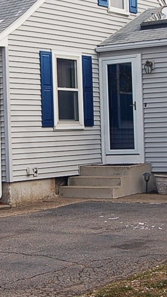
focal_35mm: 97
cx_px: 56
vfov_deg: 22.0
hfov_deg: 12.5
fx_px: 763
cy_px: 123
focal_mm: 28
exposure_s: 1/160
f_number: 6.3
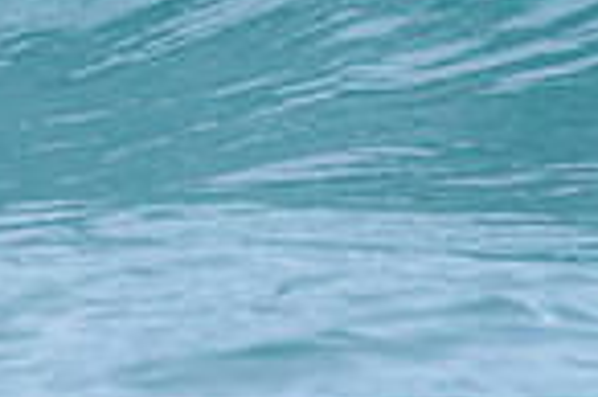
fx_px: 41348
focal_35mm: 2492
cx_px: -715
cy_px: -248
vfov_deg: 0.6
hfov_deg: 0.8
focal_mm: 500
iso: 800
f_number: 5.6
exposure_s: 1/2000
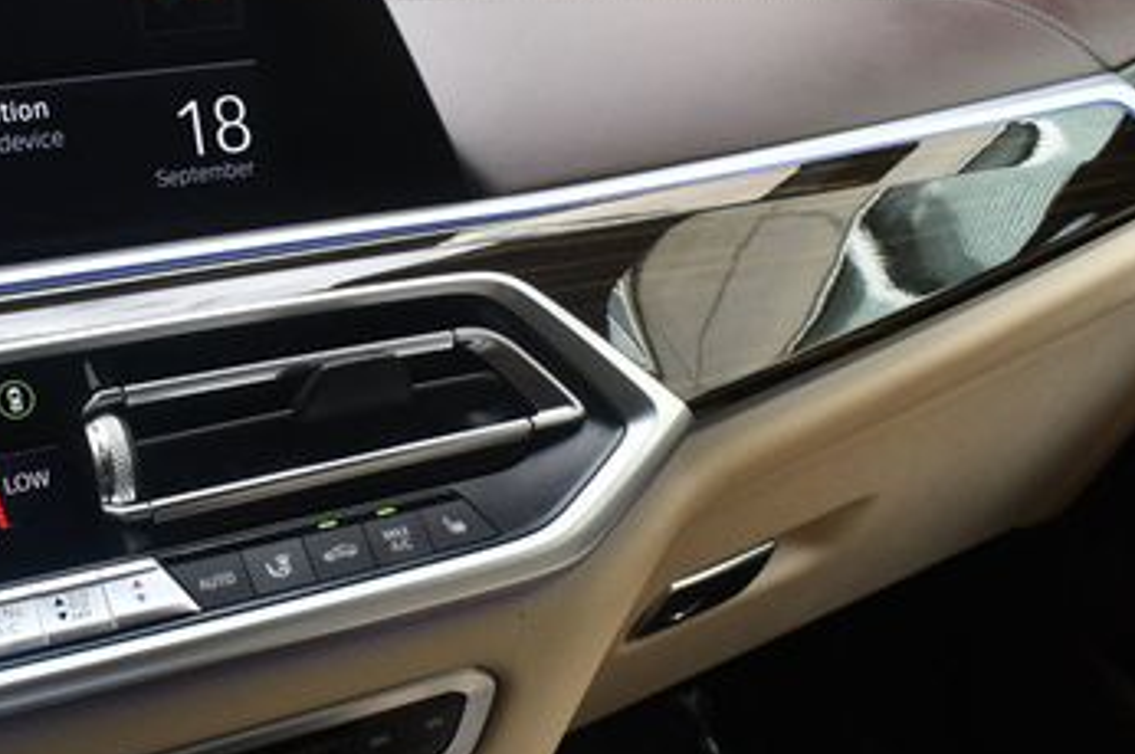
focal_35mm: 50
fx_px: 1575
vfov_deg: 26.9
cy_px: 387
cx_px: 381
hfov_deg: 39.2
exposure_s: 1/250
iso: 400
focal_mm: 18
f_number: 5.6
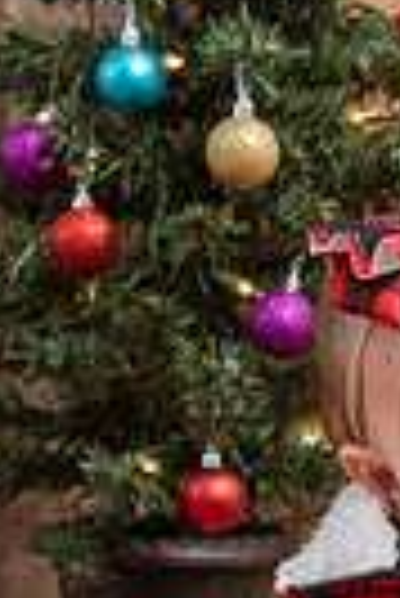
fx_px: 2477
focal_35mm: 149
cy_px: 513
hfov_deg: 9.0
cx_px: 591
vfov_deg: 13.7
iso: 1600
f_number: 5.6
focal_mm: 44
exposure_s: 1/250
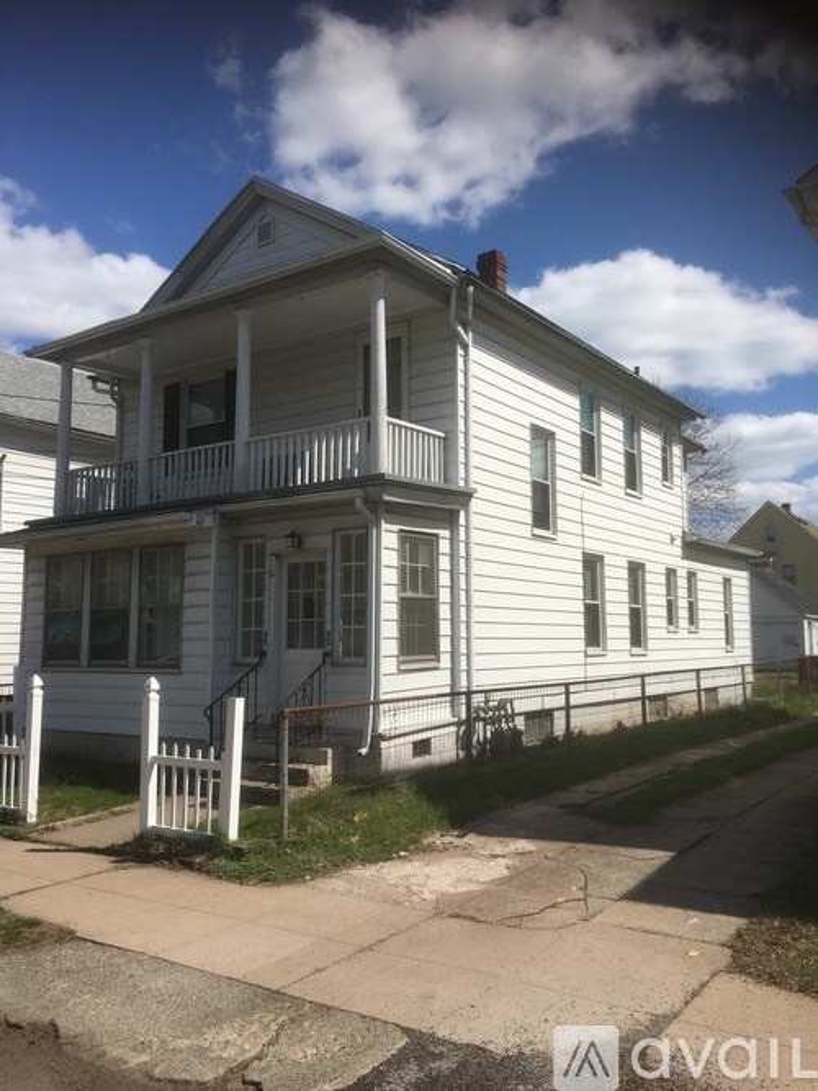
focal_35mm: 29
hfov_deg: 48.2
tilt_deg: +7.5
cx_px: 409
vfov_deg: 61.7
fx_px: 914
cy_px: 546
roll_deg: -0.2
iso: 25
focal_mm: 4.15
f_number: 2.2
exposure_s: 1/2959
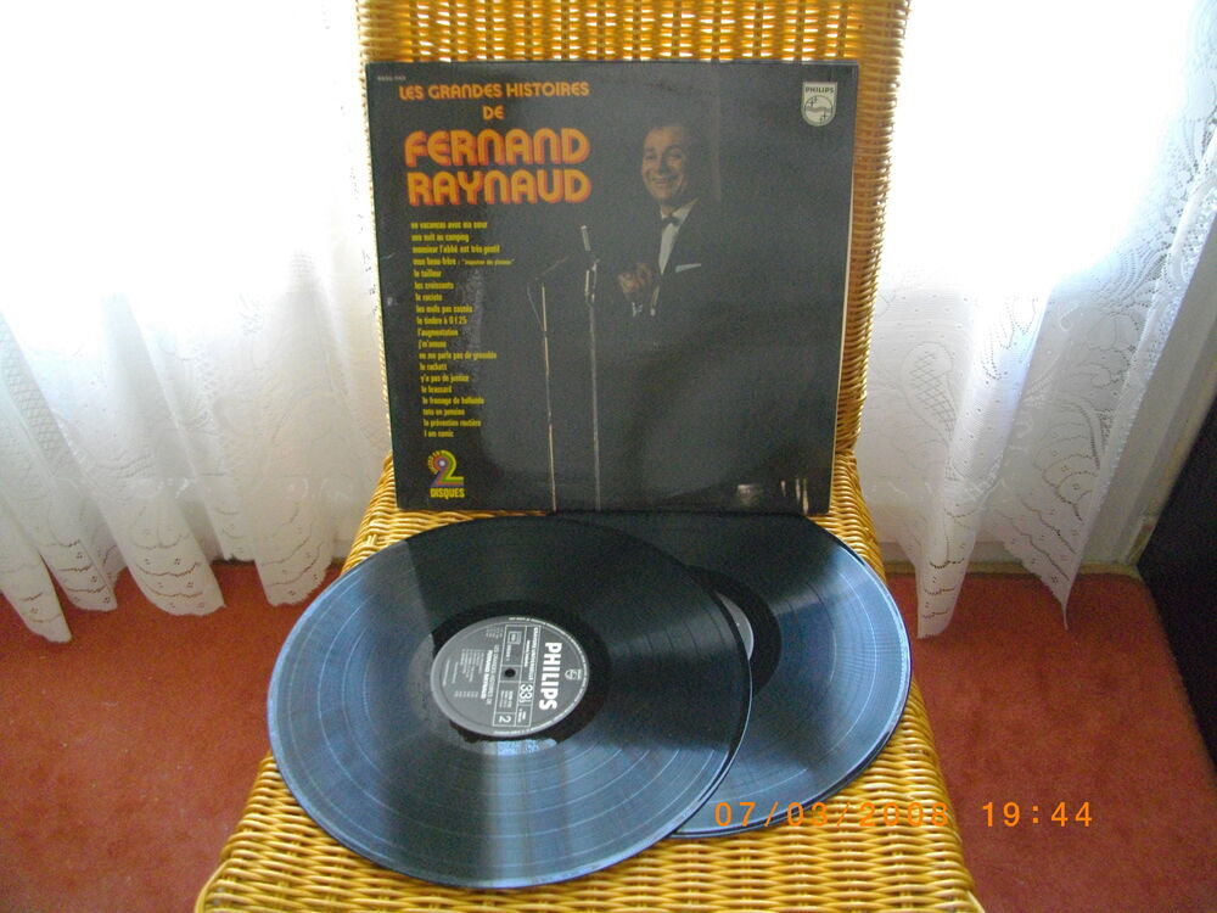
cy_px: 456
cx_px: 608
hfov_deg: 56.8
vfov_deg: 44.2
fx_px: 1125
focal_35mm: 32
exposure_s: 1/50
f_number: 2.9
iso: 481
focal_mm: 5.7
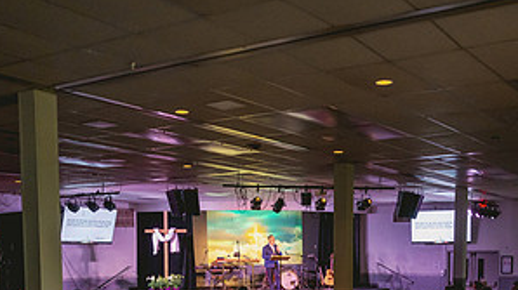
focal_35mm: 49
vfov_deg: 23.0
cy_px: 315
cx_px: 271
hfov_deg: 42.1
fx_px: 672
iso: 2500
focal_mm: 24
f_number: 2.8
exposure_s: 1/320
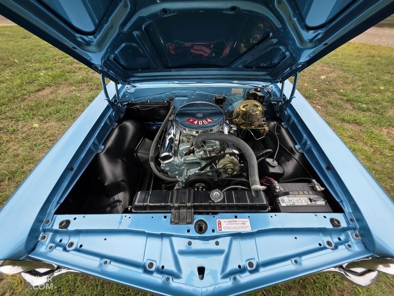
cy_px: 148
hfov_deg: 106.2
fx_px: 148
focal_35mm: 13
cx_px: 197
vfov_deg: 89.9
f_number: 1.9
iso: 40
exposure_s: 1/382
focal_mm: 2.2
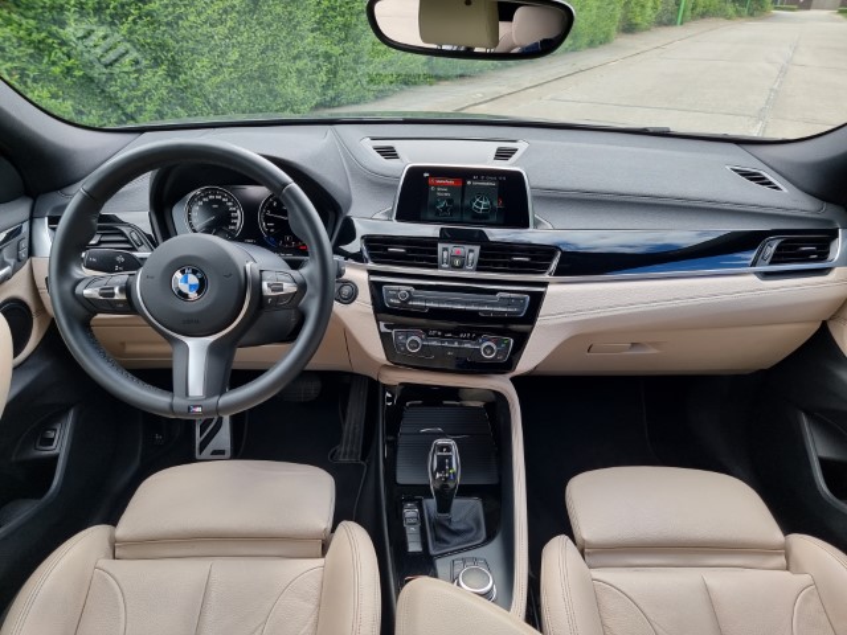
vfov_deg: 56.8
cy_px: 318
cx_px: 424
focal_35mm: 24
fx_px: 587
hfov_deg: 71.6
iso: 50
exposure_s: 1/120
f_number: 1.8
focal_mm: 6.7
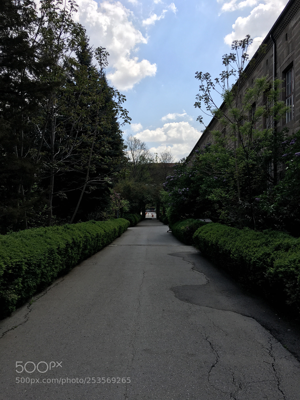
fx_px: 335
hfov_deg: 48.2
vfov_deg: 61.7
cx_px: 150
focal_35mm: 29
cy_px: 200
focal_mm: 4.15
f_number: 2.2
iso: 25
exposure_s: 1/1637
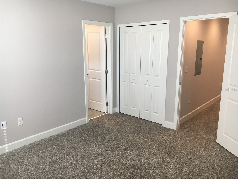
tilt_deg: -12.9
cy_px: 90
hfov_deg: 61.7
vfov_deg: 48.2
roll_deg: -0.5
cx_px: 119
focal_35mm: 29
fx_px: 199
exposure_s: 1/33
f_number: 2.2
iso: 40
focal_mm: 4.15
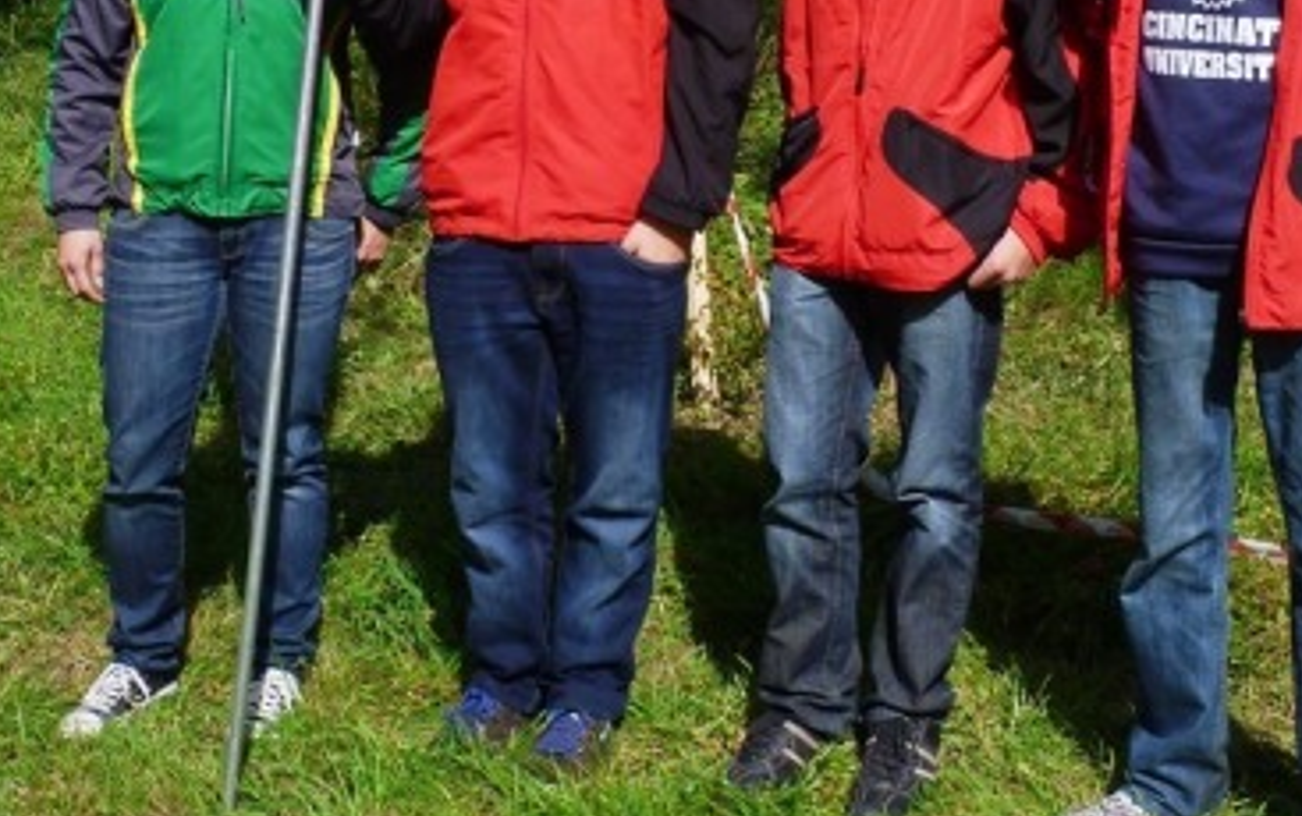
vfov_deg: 18.0
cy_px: 35
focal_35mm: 71
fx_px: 2521
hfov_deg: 28.9
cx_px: 759
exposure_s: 1/640
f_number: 4.2
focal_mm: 7.4
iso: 100
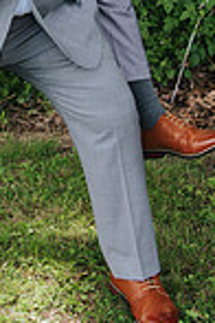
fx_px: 985
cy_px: -64
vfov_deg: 17.7
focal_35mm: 110
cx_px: 22
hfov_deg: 12.4
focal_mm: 24
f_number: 4
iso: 180
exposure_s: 1/200
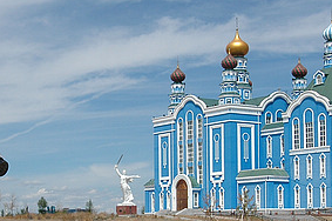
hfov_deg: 22.8
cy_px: 178
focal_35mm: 89
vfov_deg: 15.2
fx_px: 820
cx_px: 128
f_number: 11
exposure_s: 1/500
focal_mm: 24
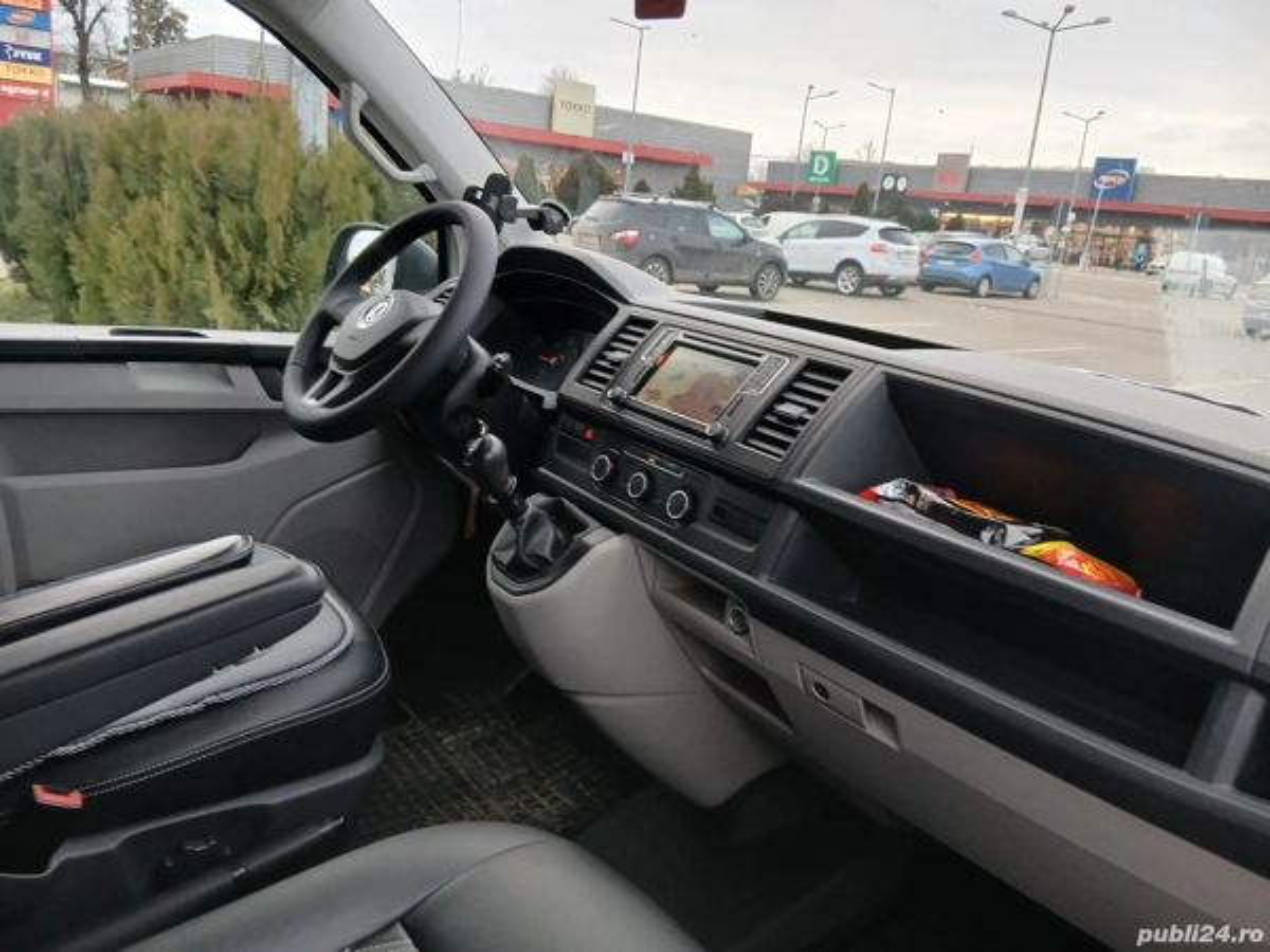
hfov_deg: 67.3
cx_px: 635
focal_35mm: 26
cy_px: 476
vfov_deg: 53.1
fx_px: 954
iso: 80
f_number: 1.8
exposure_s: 1/50
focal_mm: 3.98
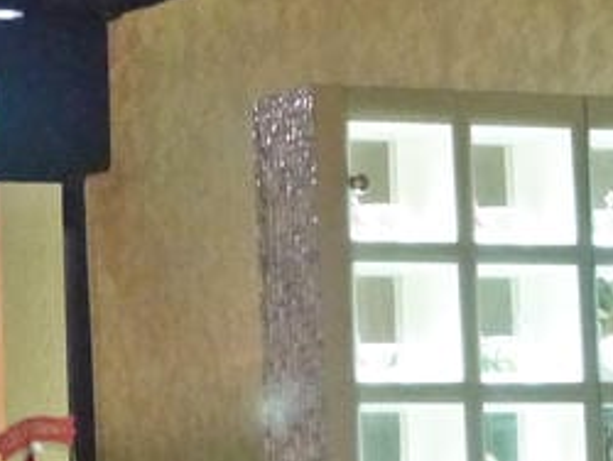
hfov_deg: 9.3
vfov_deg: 7.1
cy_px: 230
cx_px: -91
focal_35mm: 211
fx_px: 3740
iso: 1600
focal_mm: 22
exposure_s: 1/60
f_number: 4.6
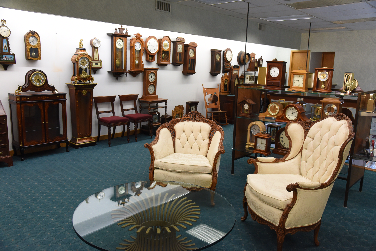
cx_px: 188
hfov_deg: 61.9
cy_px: 126
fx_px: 313
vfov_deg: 43.6
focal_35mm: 30
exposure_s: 1/125
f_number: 5.6
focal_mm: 30
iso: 2500
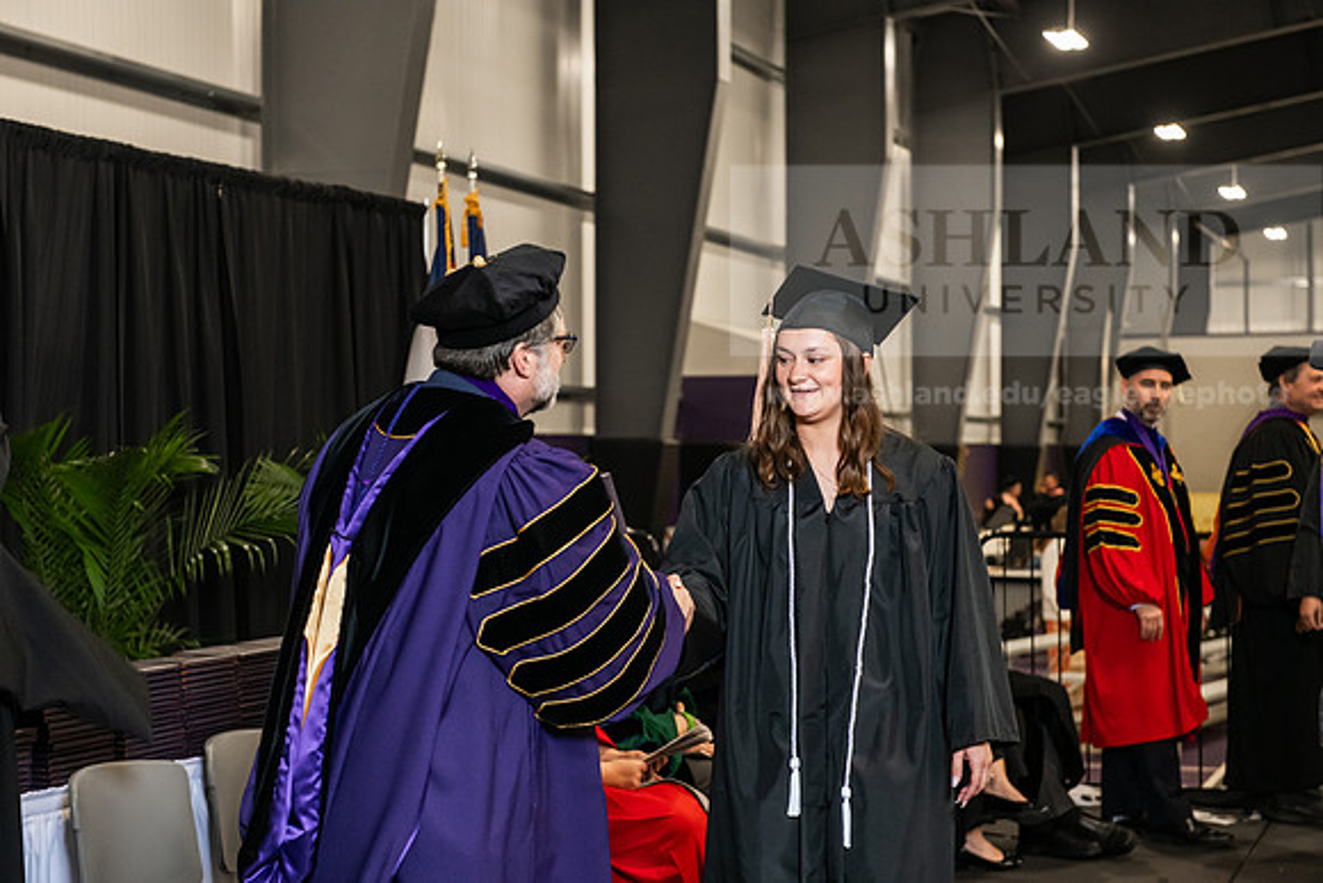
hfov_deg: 28.8
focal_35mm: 70
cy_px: 442
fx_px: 2573
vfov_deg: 19.5
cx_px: 662
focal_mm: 70
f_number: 5
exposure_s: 1/200
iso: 2500
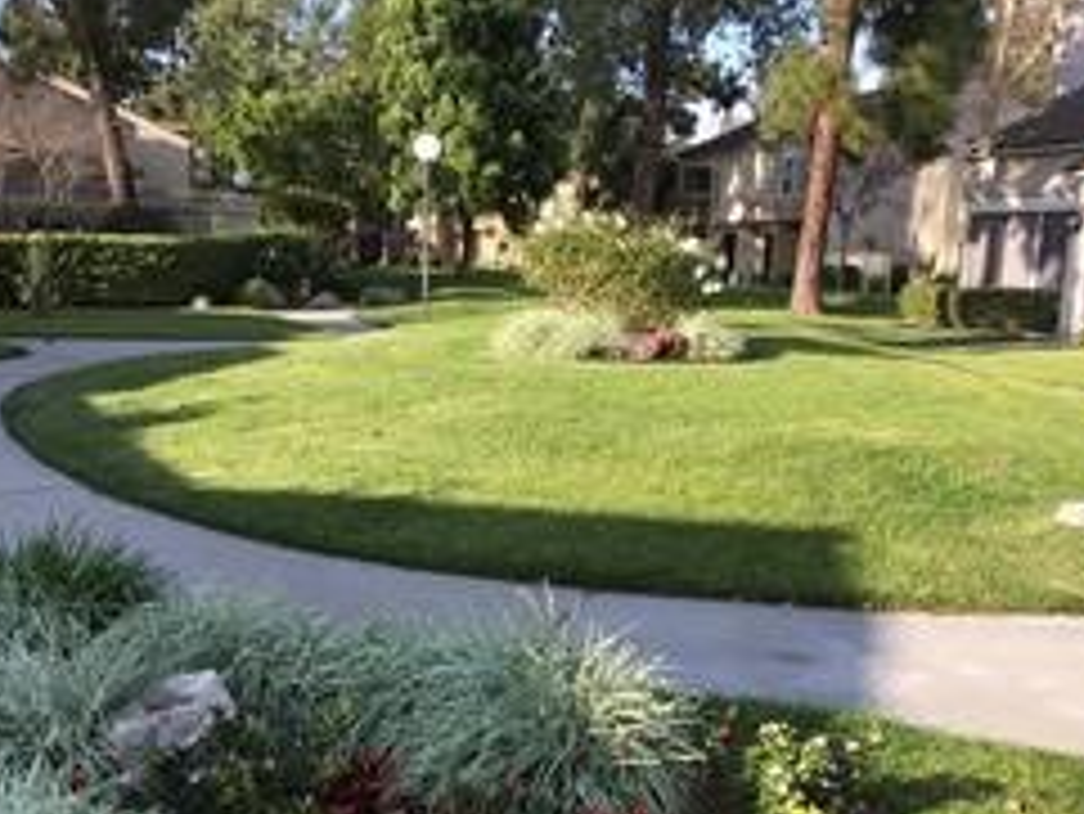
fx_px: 1285
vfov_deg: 34.9
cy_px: 531
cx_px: 479
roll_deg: -2.3
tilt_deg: -9.1
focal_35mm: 41
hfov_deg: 45.7
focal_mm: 4.15
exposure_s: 1/534
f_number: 2.2
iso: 25
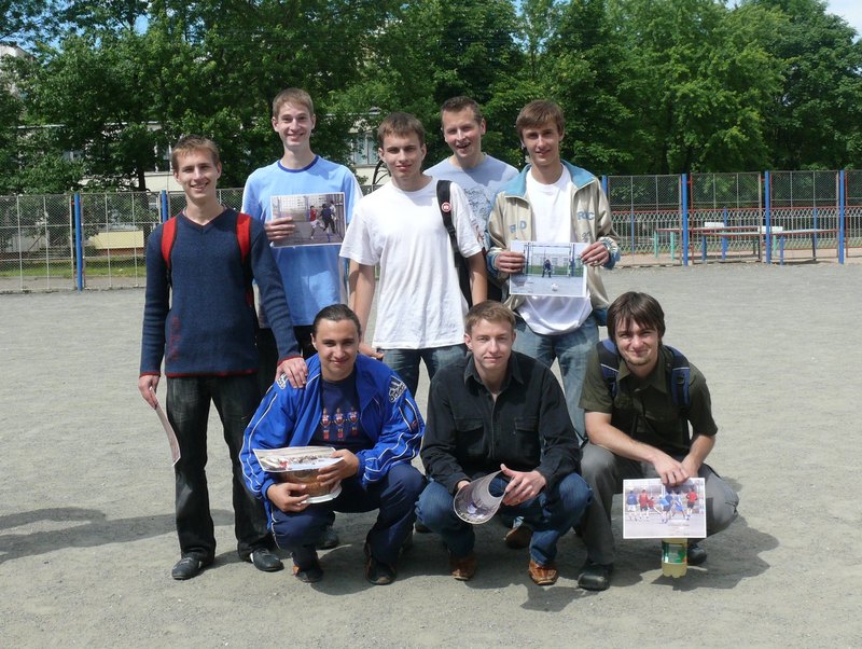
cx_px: 431
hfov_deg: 52.6
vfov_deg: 40.8
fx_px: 873
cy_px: 324
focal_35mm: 35
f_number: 5.6
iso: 100
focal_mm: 7.4
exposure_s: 1/400
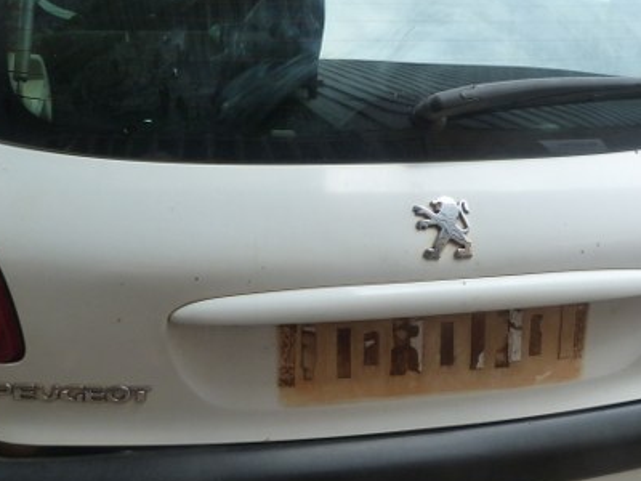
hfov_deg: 38.2
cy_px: 215
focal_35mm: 50
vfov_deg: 29.1
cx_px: 312
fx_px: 926
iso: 125
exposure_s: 1/100
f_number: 3.6
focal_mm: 4.5
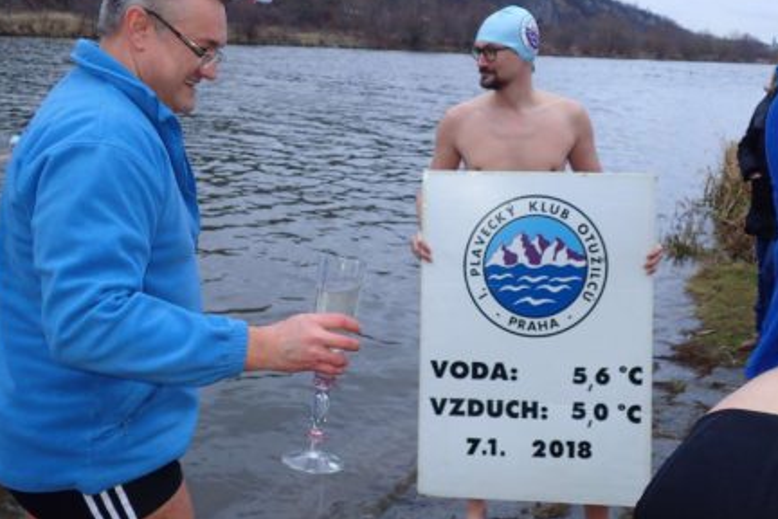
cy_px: 213
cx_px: 387
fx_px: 800
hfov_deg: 51.9
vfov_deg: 35.8
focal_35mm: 37
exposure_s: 1/30
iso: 250
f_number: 2.4
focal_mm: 5.87
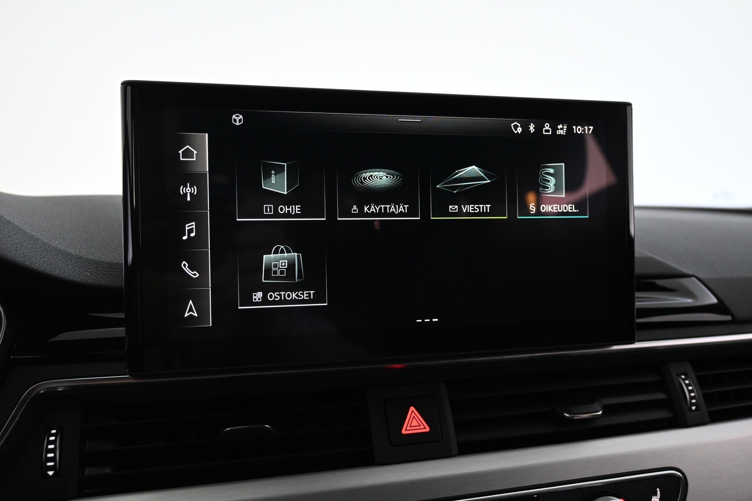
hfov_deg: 59.5
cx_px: 376
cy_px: 250
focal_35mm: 32
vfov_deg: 41.7
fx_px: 658
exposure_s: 1/30
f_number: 4
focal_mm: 21
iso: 2500
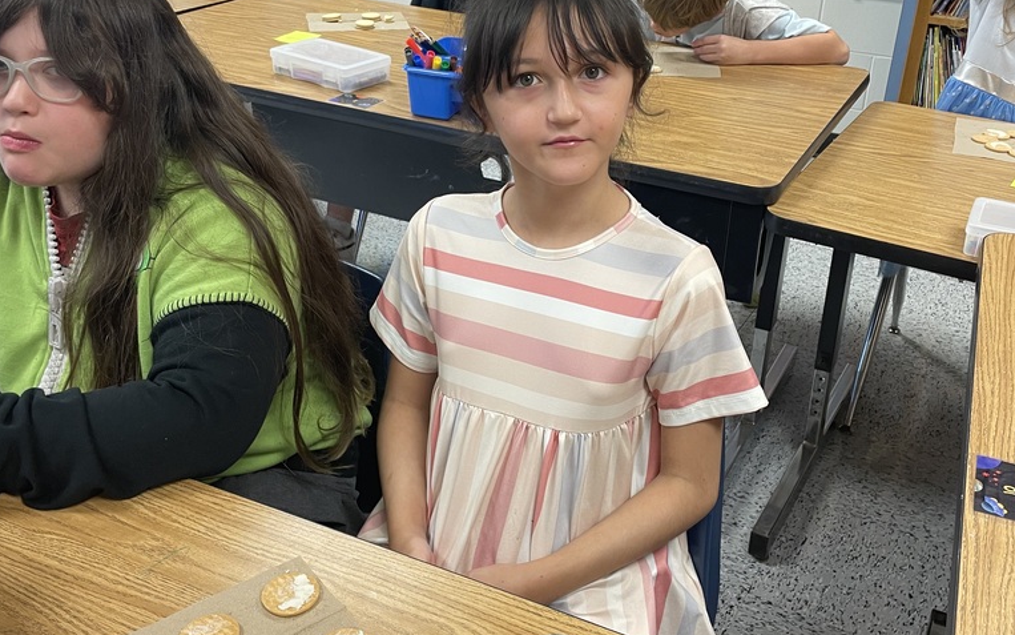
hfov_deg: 52.7
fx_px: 1024
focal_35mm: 37
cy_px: 261
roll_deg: -1.6
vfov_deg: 34.4
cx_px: 506
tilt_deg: -24.7
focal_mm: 4.2
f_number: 1.6
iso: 80
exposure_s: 1/60
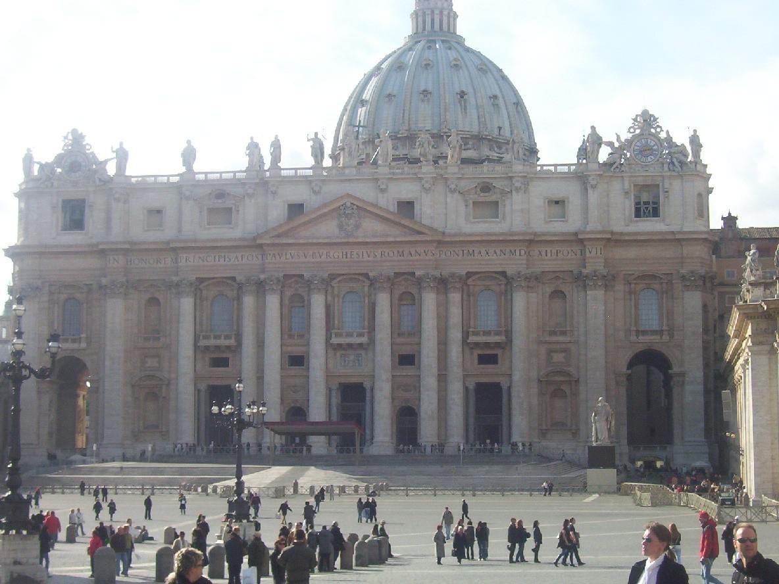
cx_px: 390
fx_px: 1440
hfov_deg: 30.3
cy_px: 292
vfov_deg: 22.9
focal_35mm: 64
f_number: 6.7
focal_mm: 9.98
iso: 100
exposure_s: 1/402
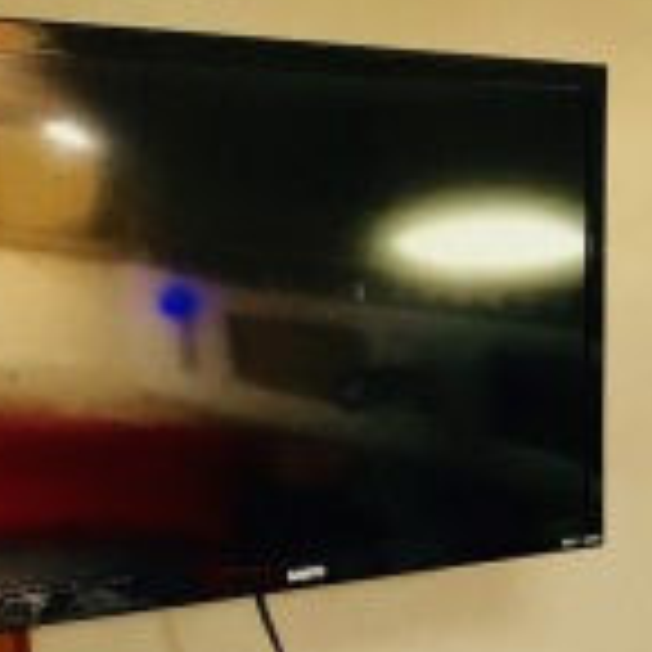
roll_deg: +0.5
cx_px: 549
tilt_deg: -8.8
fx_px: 2024
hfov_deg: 18.1
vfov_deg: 17.6
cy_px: 737
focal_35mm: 95
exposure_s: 1/26
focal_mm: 4.25
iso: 800
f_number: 1.8
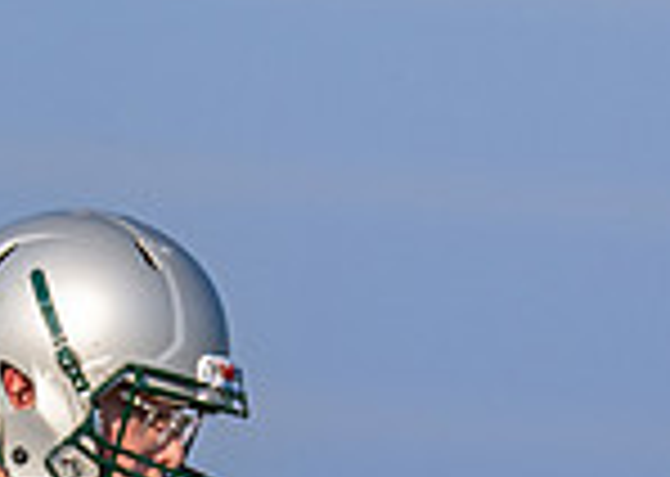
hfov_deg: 1.4
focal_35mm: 1408
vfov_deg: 1.0
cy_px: 850
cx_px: 65
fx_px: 26756
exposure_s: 1/4000
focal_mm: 200
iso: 125
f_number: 2.8
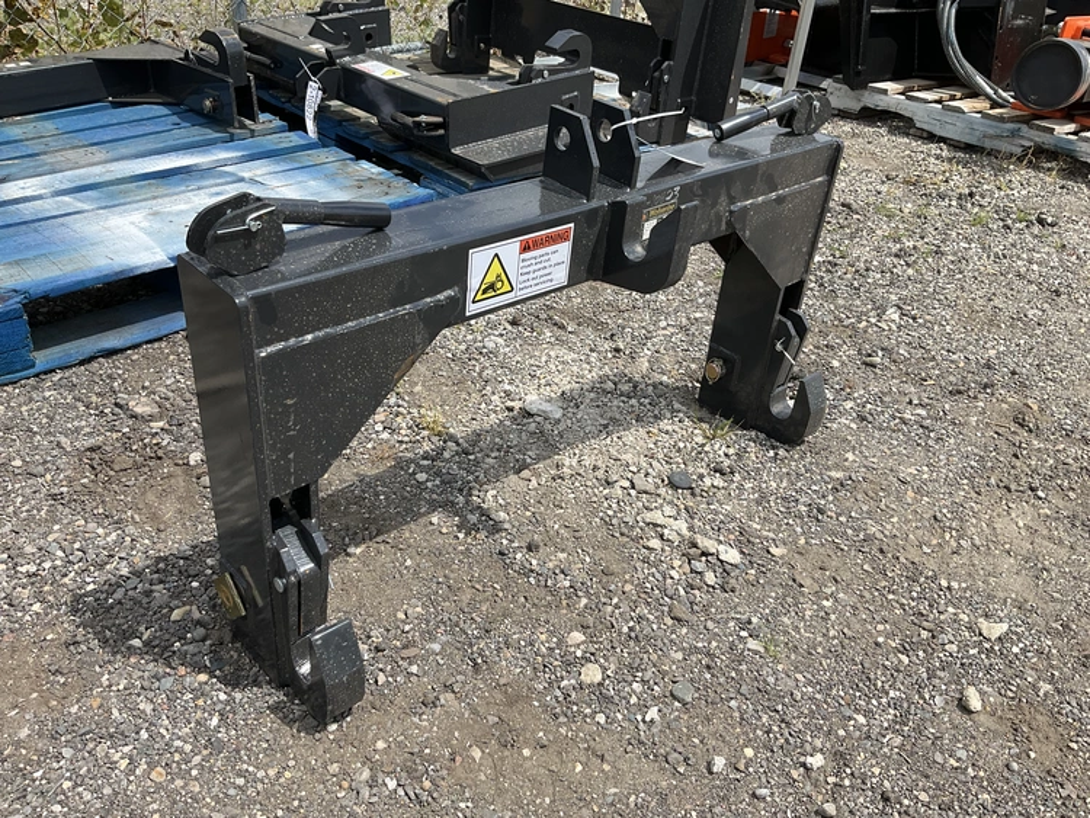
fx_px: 913
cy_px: 409
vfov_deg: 48.3
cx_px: 545
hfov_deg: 61.6
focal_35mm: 29
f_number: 1.8
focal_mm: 3
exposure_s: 1/1451
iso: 25
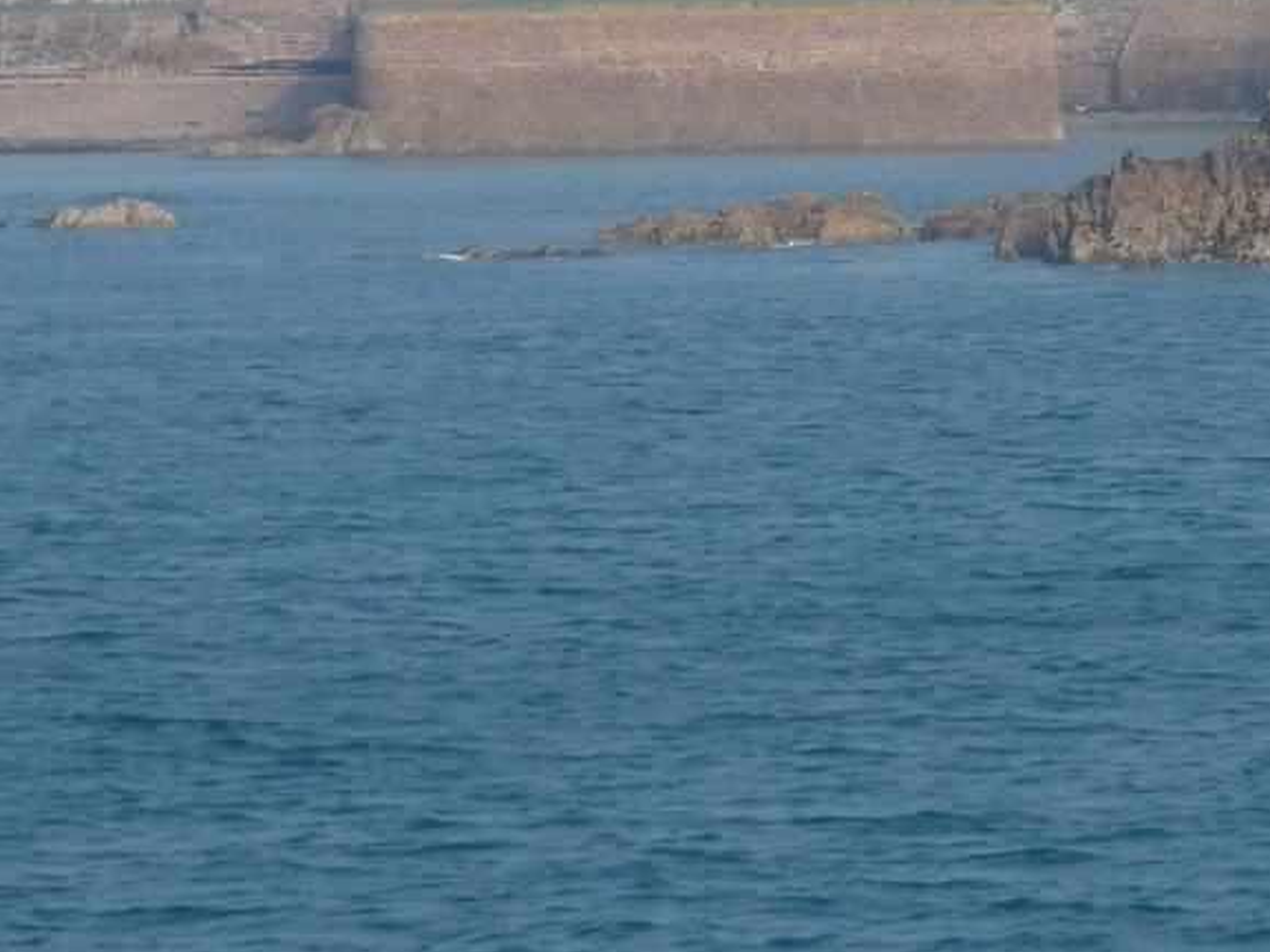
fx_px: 10491
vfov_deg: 5.2
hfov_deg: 6.9
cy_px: 20
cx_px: 1146
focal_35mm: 286
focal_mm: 22.5
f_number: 4.5
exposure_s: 1/400
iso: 80
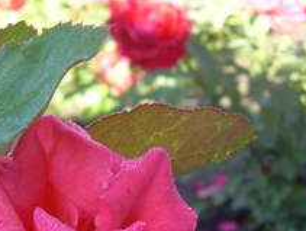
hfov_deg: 23.7
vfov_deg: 17.9
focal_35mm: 81
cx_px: 64
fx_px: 717
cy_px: 221
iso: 50
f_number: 2.8
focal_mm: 6.3
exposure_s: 1/105
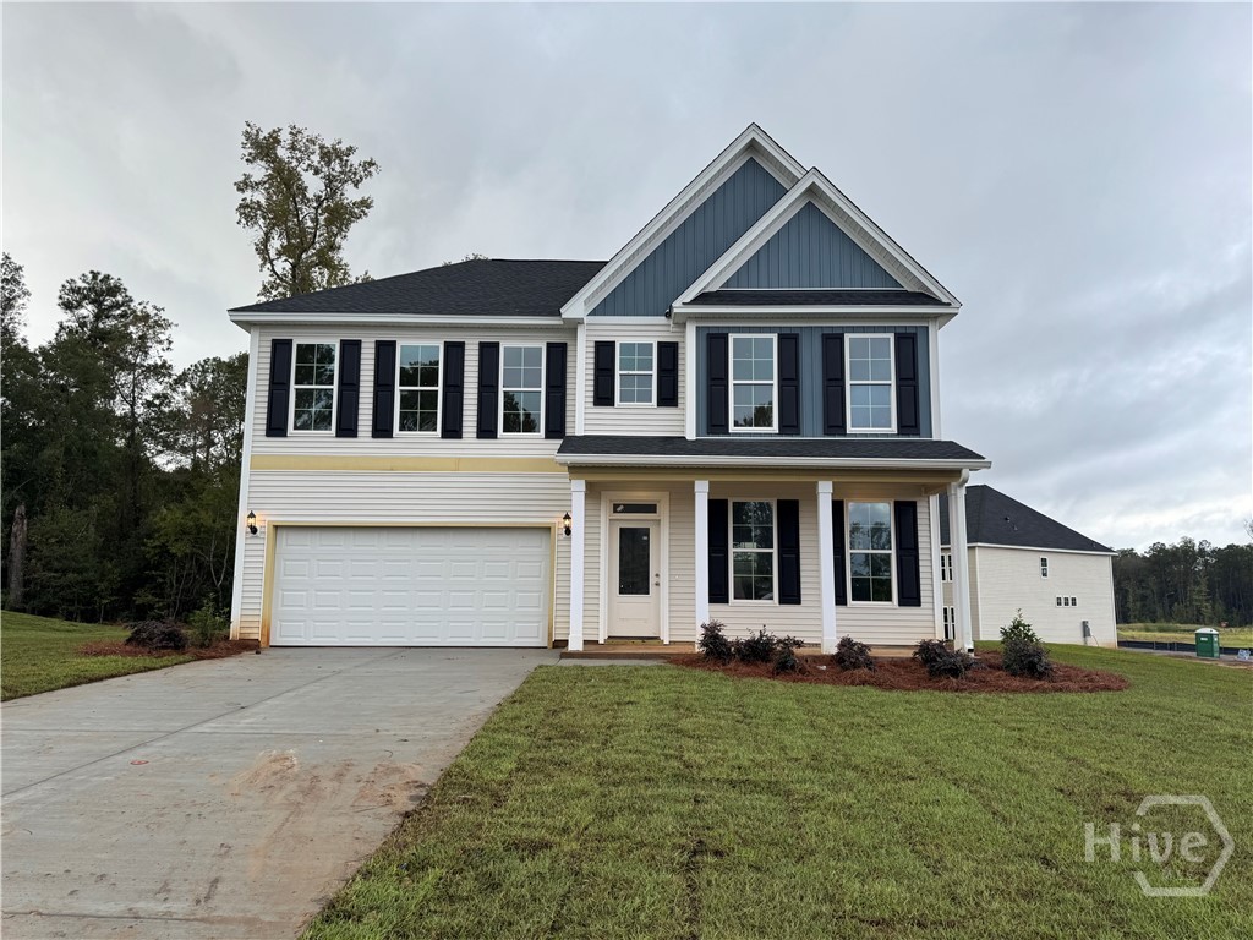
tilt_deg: +7.8
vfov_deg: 56.8
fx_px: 869
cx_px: 626
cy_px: 470
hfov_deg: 71.6
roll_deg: -0.7
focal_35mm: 24
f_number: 1.78
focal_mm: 6.76
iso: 80
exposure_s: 1/700
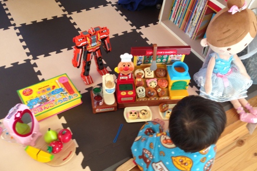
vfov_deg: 37.8
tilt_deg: -51.2
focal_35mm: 35
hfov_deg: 54.4
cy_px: 96
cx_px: 126
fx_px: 250
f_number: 2.4
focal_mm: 4.12
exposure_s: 1/20
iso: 80
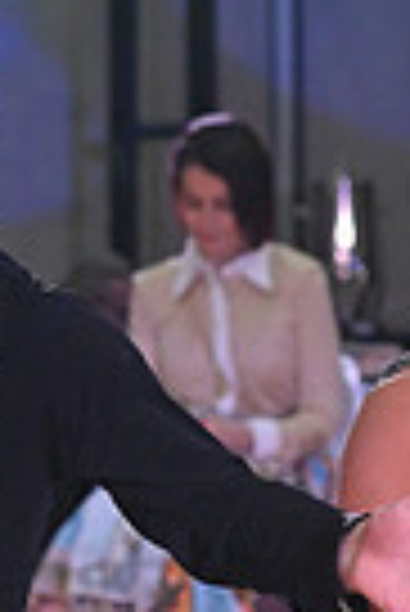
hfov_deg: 2.9
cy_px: 855
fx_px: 7991
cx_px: 300
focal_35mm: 469
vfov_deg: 4.4
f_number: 6.3
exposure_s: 1/400
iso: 3200
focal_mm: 110
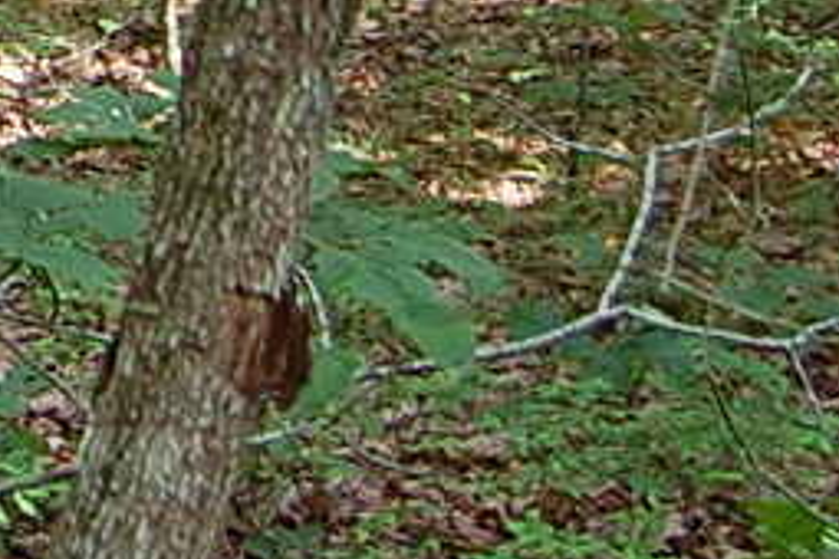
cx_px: -1056
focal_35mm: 159
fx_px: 3705
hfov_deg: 11.2
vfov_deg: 8.2
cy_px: -569
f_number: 4
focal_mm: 18
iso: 200
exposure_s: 1/60
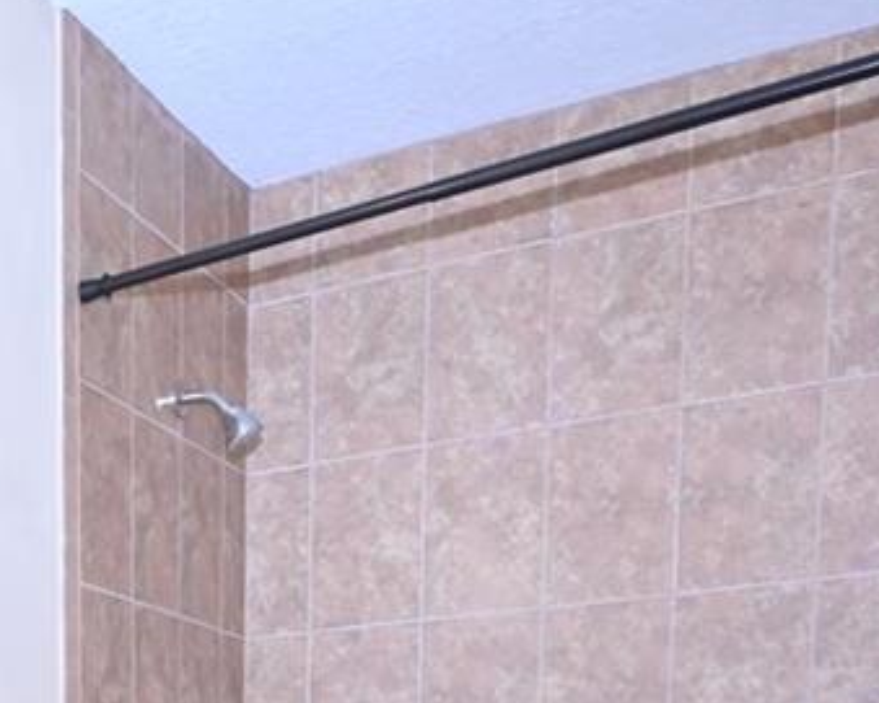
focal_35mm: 62
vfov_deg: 20.7
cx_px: -169
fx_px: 1612
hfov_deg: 27.0
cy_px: 1075
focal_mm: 14
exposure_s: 1/125
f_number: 4
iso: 2200
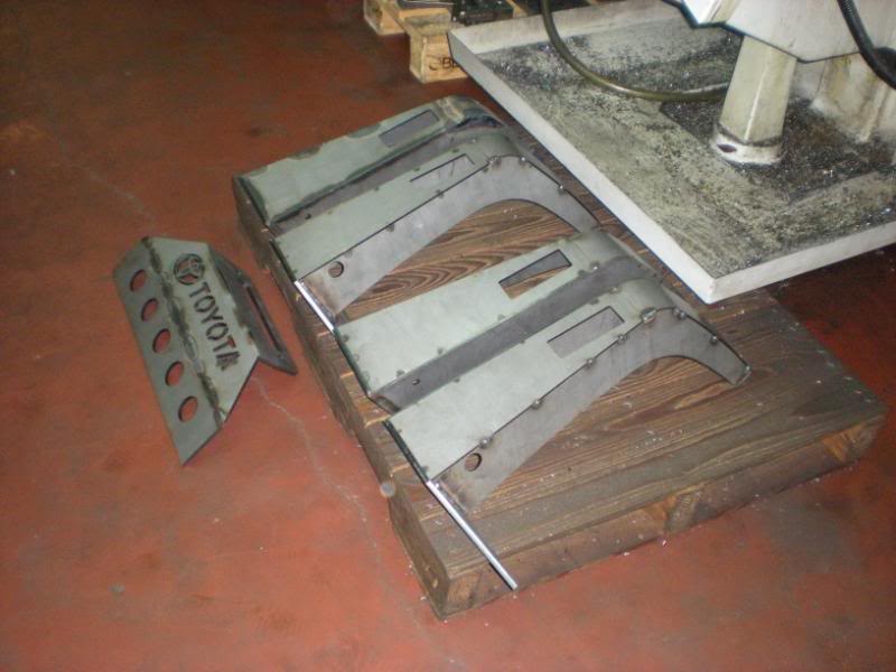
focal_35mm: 38
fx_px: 984
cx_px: 448
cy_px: 336
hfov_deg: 49.0
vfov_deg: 37.7
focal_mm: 6.3
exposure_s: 1/60
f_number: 3.1
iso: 509
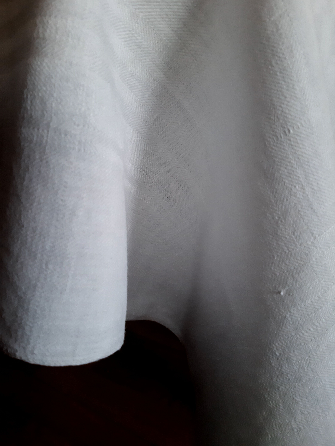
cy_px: 223
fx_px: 348
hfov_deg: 51.4
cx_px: 168
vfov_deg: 65.3
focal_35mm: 27
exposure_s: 1/50
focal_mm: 3.93
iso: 125
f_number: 1.7
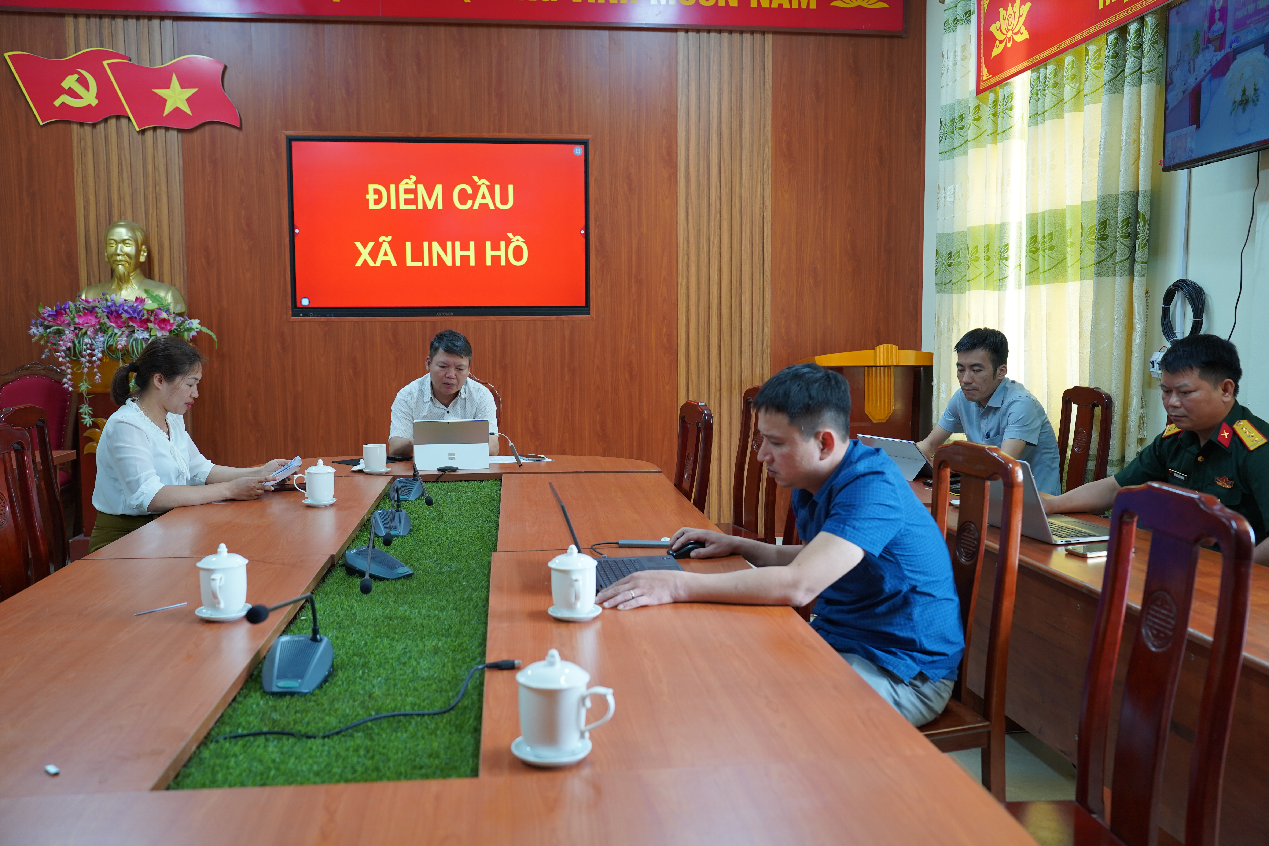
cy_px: 423
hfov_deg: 60.3
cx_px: 634
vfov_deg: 42.3
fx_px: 1093
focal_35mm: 31
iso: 800
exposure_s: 1/160
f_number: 4
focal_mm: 31
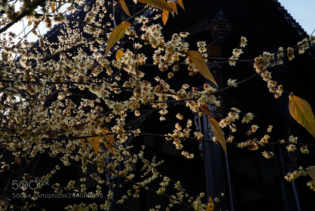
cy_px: 106
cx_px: 158
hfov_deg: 100.4
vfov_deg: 77.4
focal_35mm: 15
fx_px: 131
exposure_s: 1/100
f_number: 2
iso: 100
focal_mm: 15
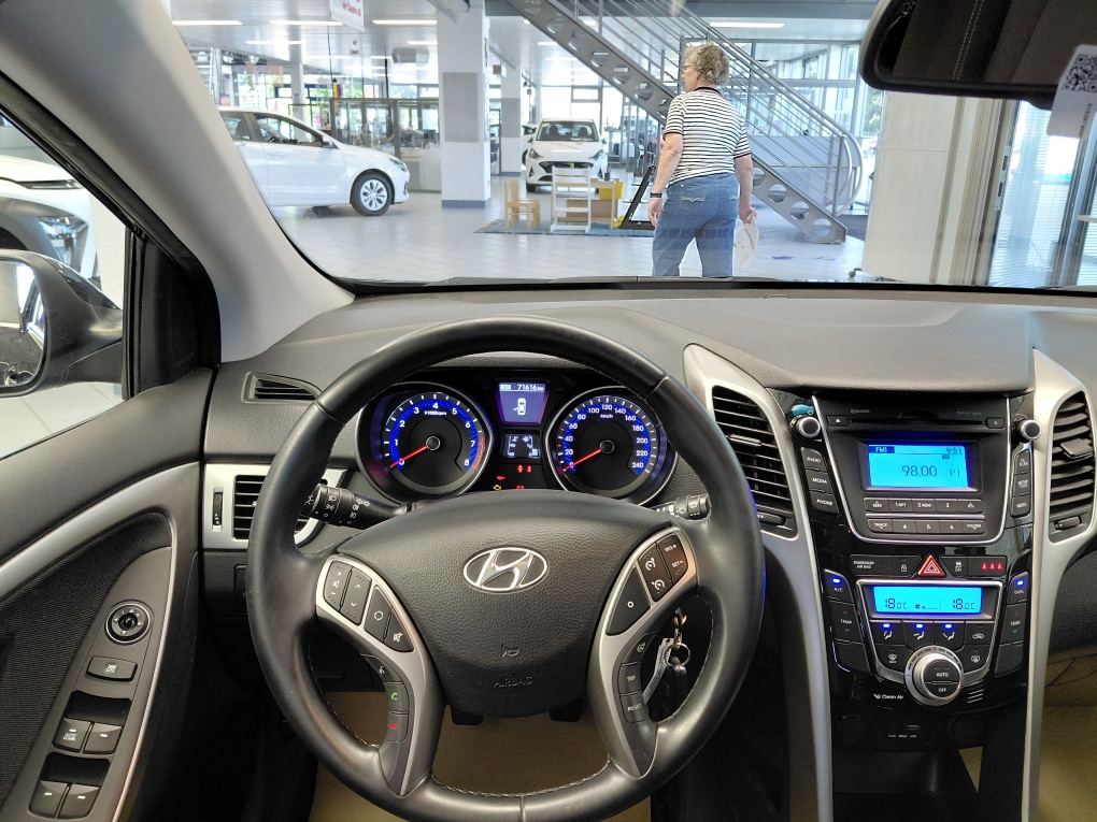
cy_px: 411
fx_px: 792
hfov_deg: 69.4
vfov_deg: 54.9
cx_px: 548
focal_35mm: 25
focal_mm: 4.69
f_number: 1.8
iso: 320
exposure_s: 1/50.1
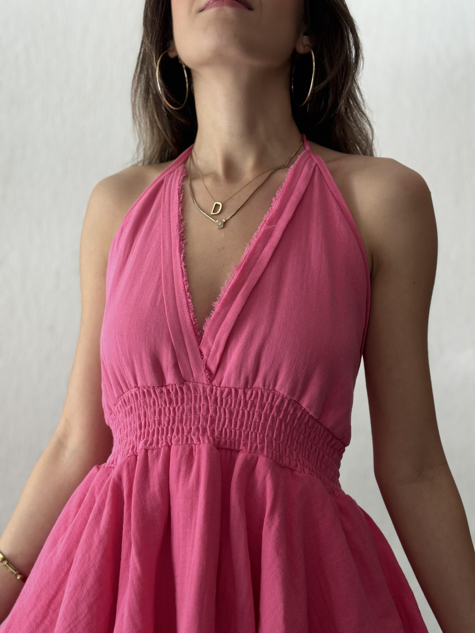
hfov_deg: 30.3
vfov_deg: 39.7
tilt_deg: +3.1
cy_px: 316
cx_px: 238
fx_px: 878
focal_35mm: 48
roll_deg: -1.7
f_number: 1.78
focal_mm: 6.86
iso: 125
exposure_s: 1/115
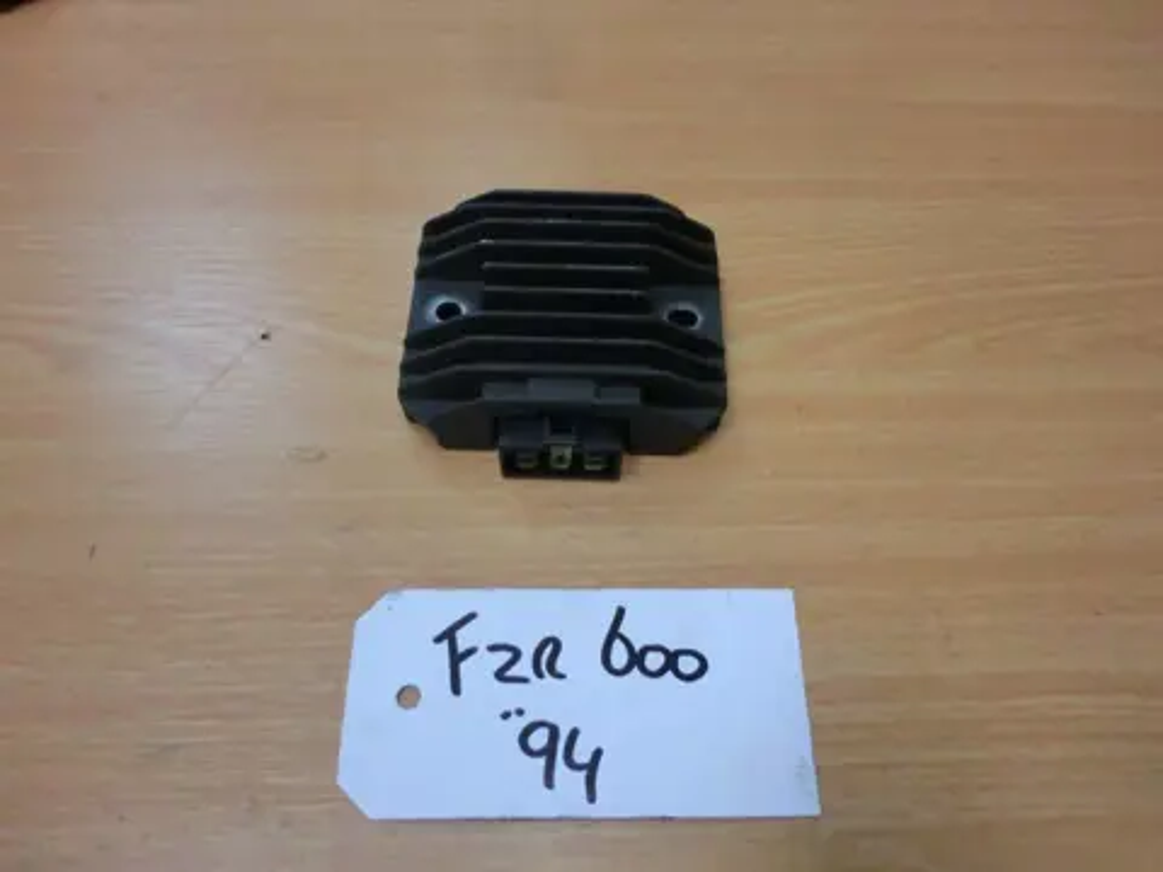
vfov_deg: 51.4
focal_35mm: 27
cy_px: 436
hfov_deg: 65.3
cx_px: 582
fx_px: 907
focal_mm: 4.9
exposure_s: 1/60
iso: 400
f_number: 3.2
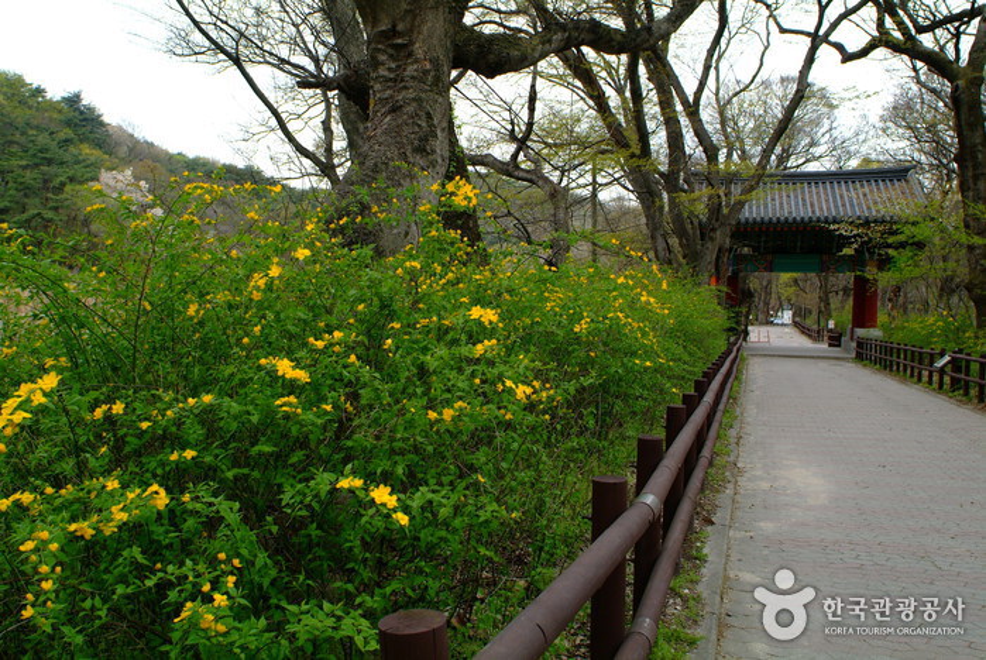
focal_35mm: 30
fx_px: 823
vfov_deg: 43.7
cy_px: 330
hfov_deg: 61.9
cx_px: 493
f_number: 6.7
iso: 200
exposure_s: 1/180
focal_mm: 20
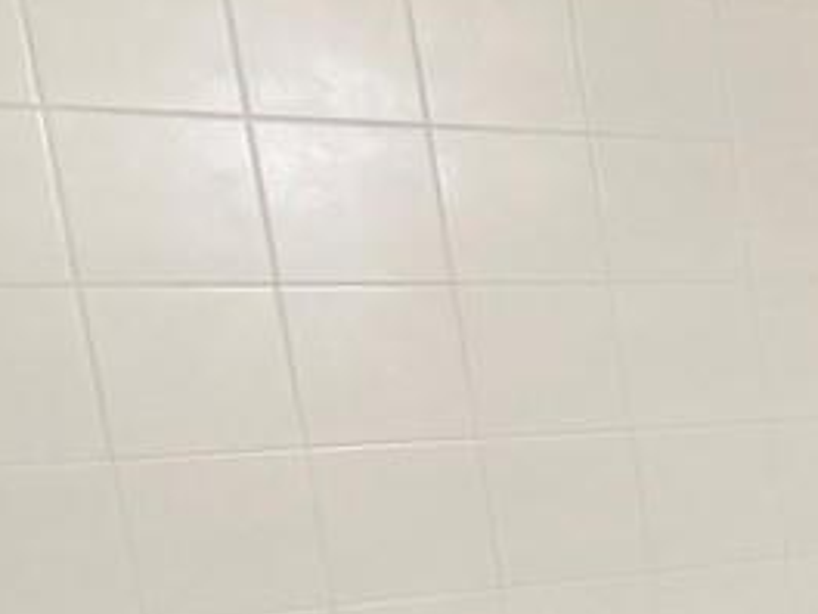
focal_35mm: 85
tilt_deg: -10.9
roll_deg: +2.3
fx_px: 2009
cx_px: 1651
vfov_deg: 16.6
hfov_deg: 16.9
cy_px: 738
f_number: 2.2
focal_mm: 2.22
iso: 200
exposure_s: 1/120
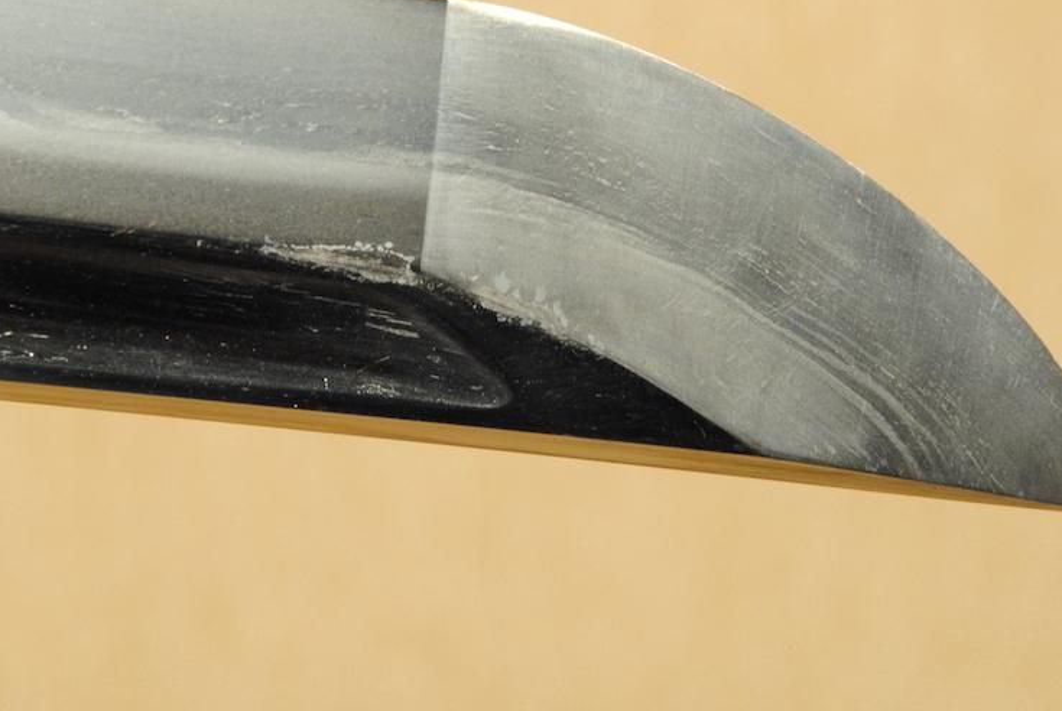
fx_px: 11399
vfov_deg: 3.6
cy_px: 163
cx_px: 432
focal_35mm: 386
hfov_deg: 5.3
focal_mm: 135
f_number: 11
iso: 400
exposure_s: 1/2
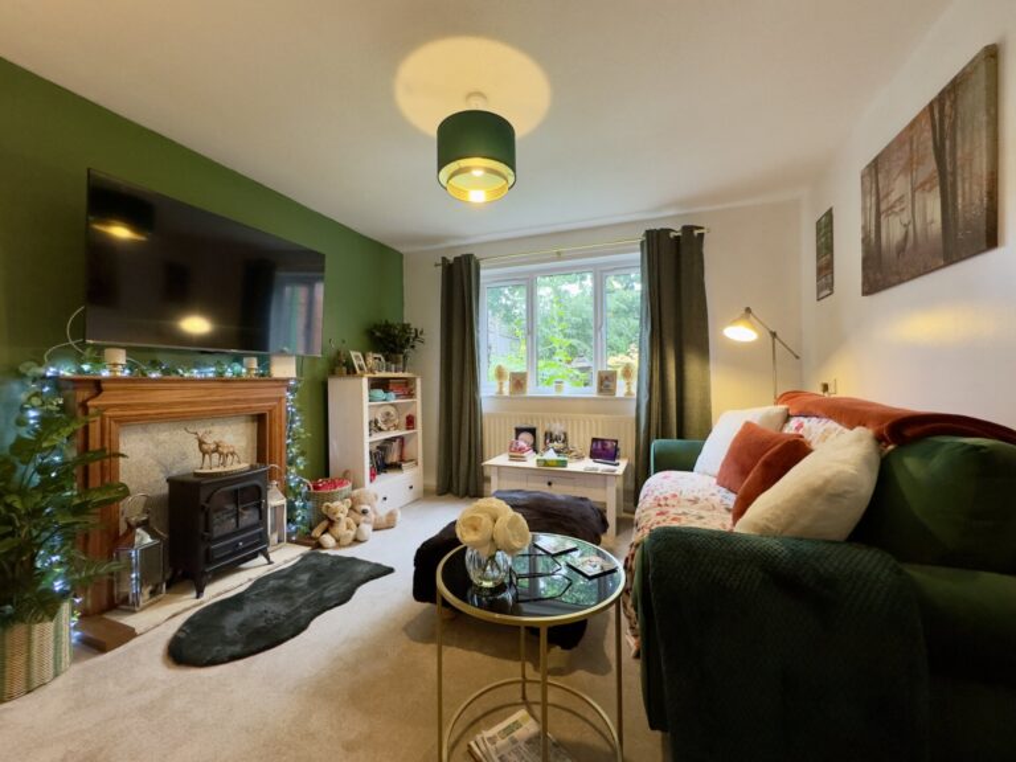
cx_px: 508
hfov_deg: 102.1
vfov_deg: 85.7
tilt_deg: +0.2
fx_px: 411
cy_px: 381
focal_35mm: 14
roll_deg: +0.5
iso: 250
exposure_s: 1/100
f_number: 2.2
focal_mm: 2.22
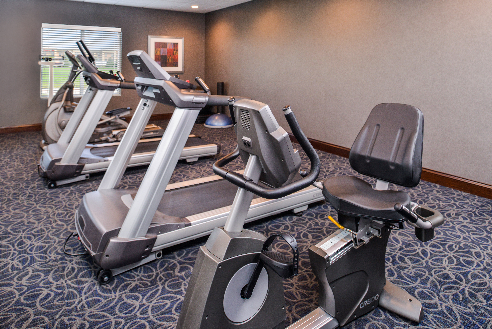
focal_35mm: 24
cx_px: 246
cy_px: 164
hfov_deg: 73.7
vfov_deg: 53.2
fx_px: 328
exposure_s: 1/50
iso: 400
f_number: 5.6
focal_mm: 24
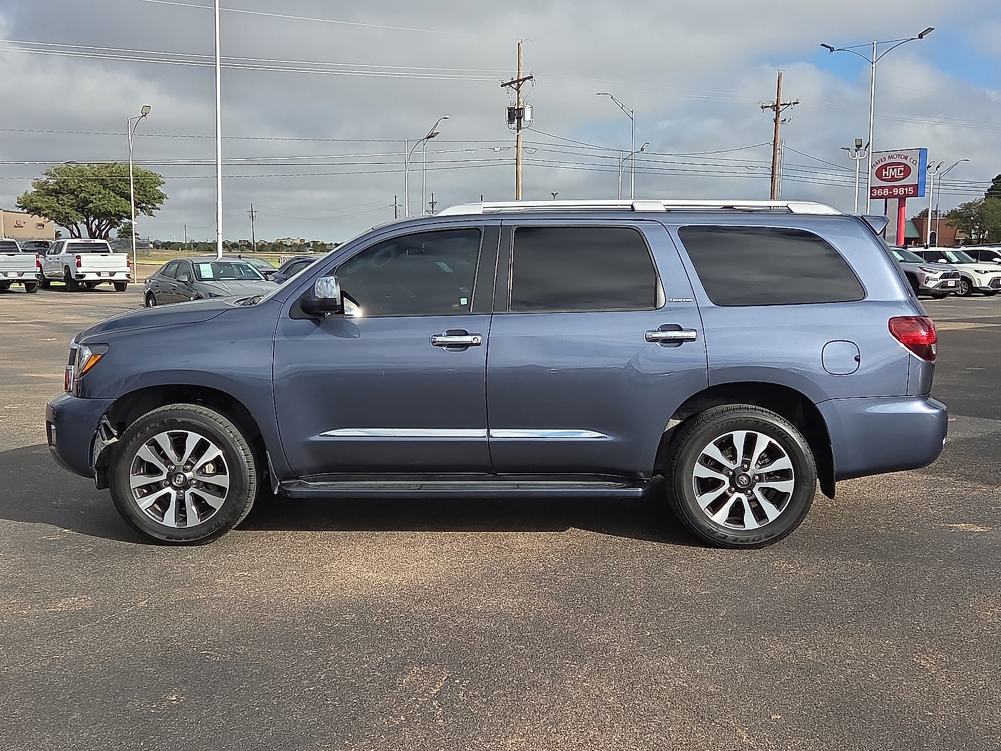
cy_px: 376
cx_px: 500
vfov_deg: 36.8
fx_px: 1128
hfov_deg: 47.9
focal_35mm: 39
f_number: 1.8
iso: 25
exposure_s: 1/1667
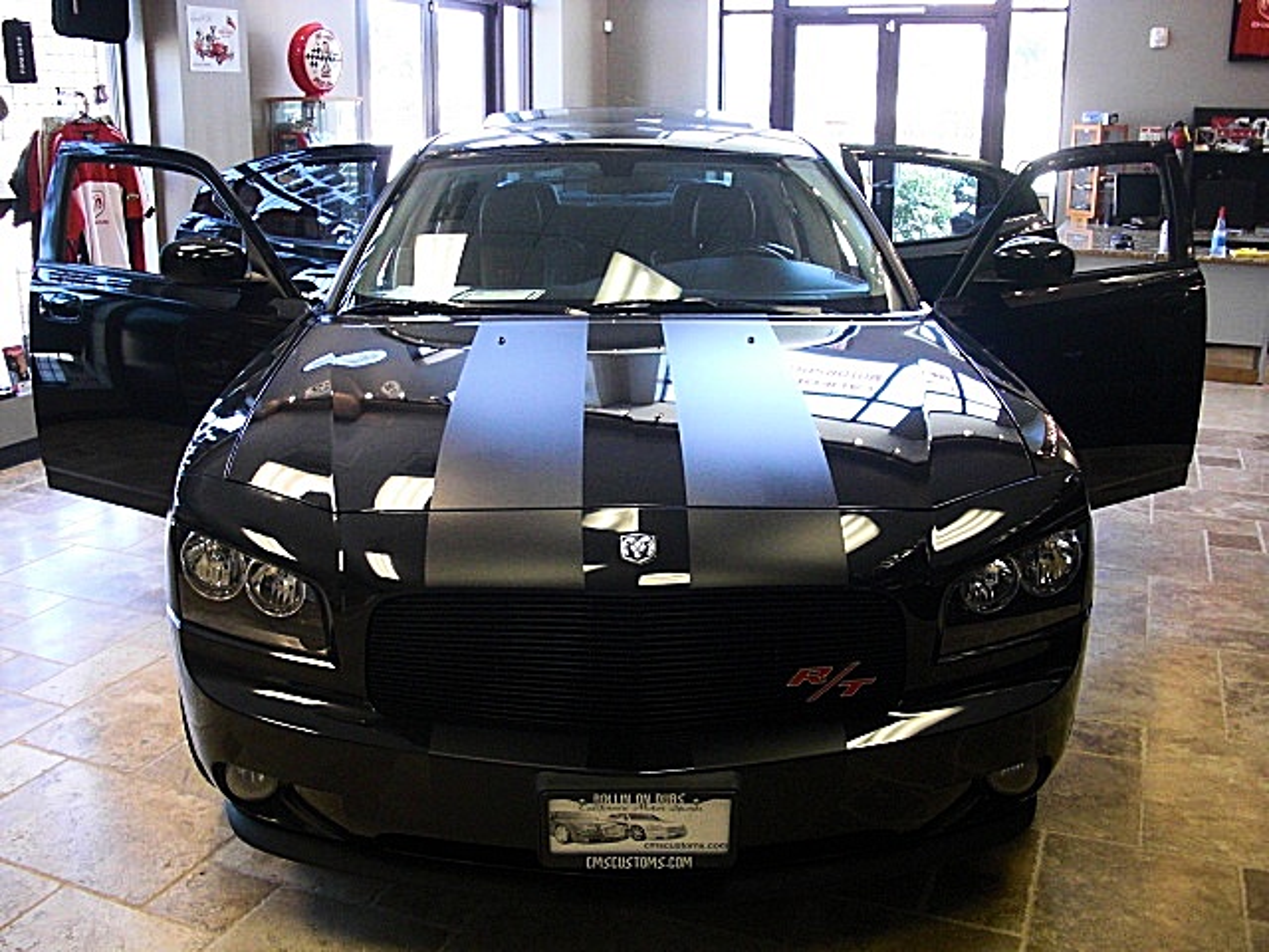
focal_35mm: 36
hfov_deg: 51.4
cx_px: 634
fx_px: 1320
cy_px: 476
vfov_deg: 39.7
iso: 400
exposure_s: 1/60
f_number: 2.8
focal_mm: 6.3
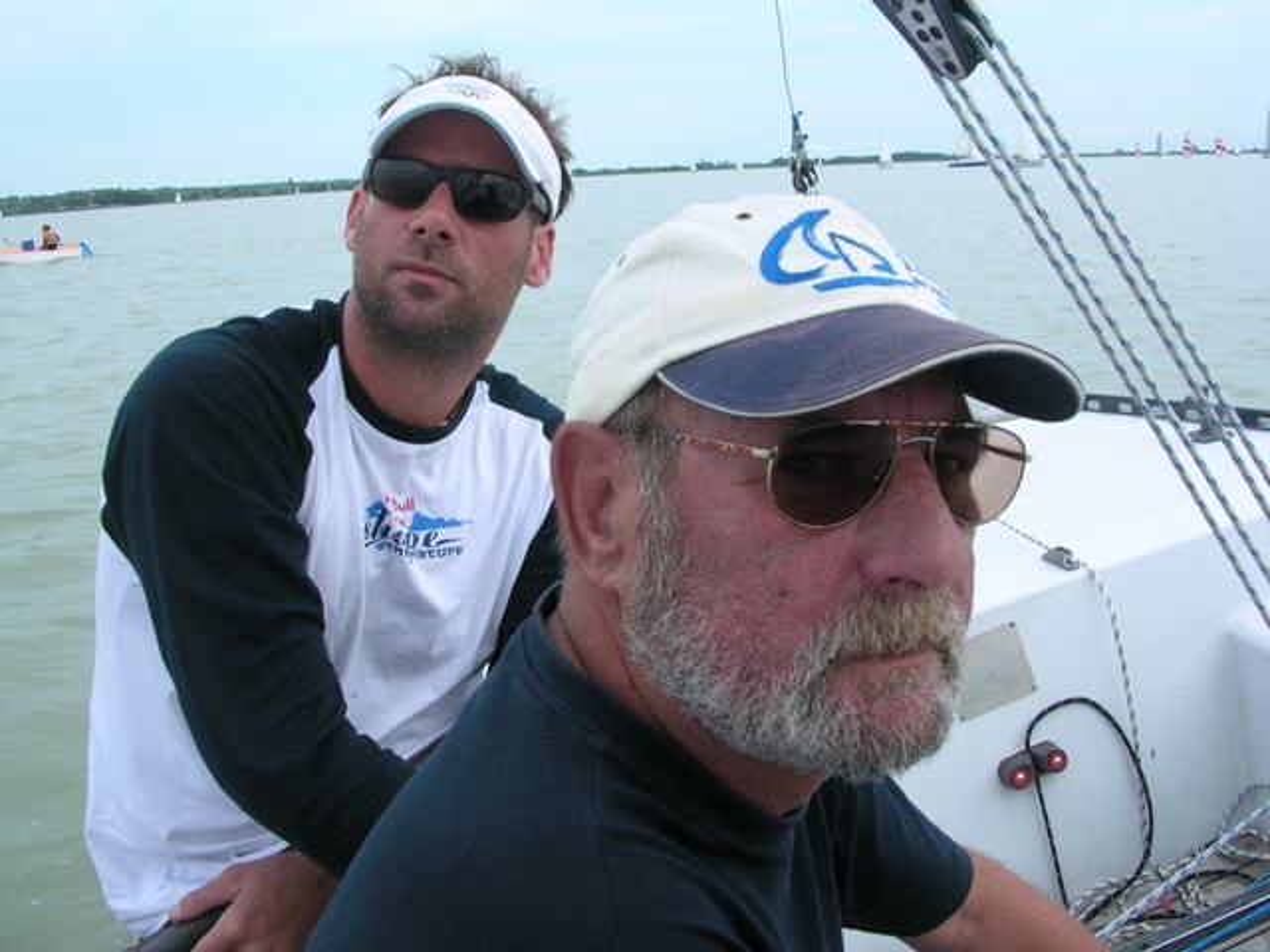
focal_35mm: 37
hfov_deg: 50.1
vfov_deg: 38.7
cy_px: 476
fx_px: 1357
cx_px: 635
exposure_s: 1/215
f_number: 4.5
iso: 100
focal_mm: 5.6
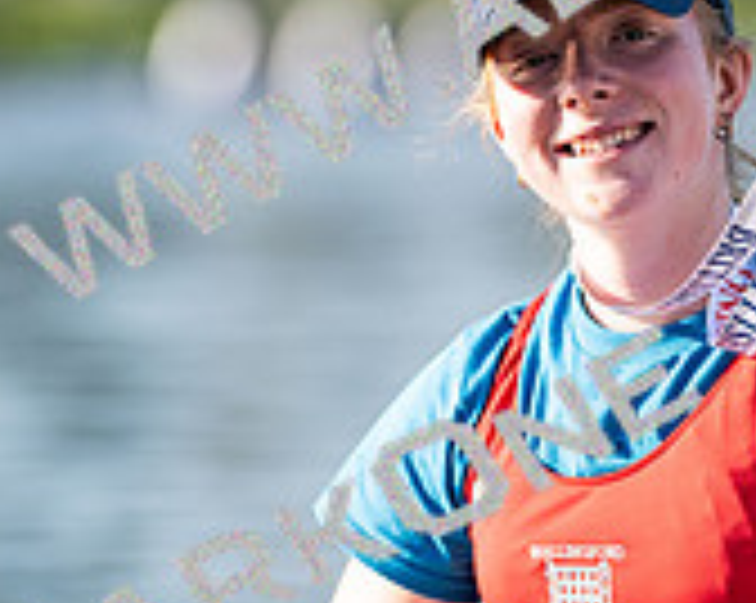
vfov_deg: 3.5
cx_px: 567
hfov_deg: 4.4
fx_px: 9789
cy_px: 313
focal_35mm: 438
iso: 64
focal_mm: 135
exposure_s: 1/2000
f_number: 1.8
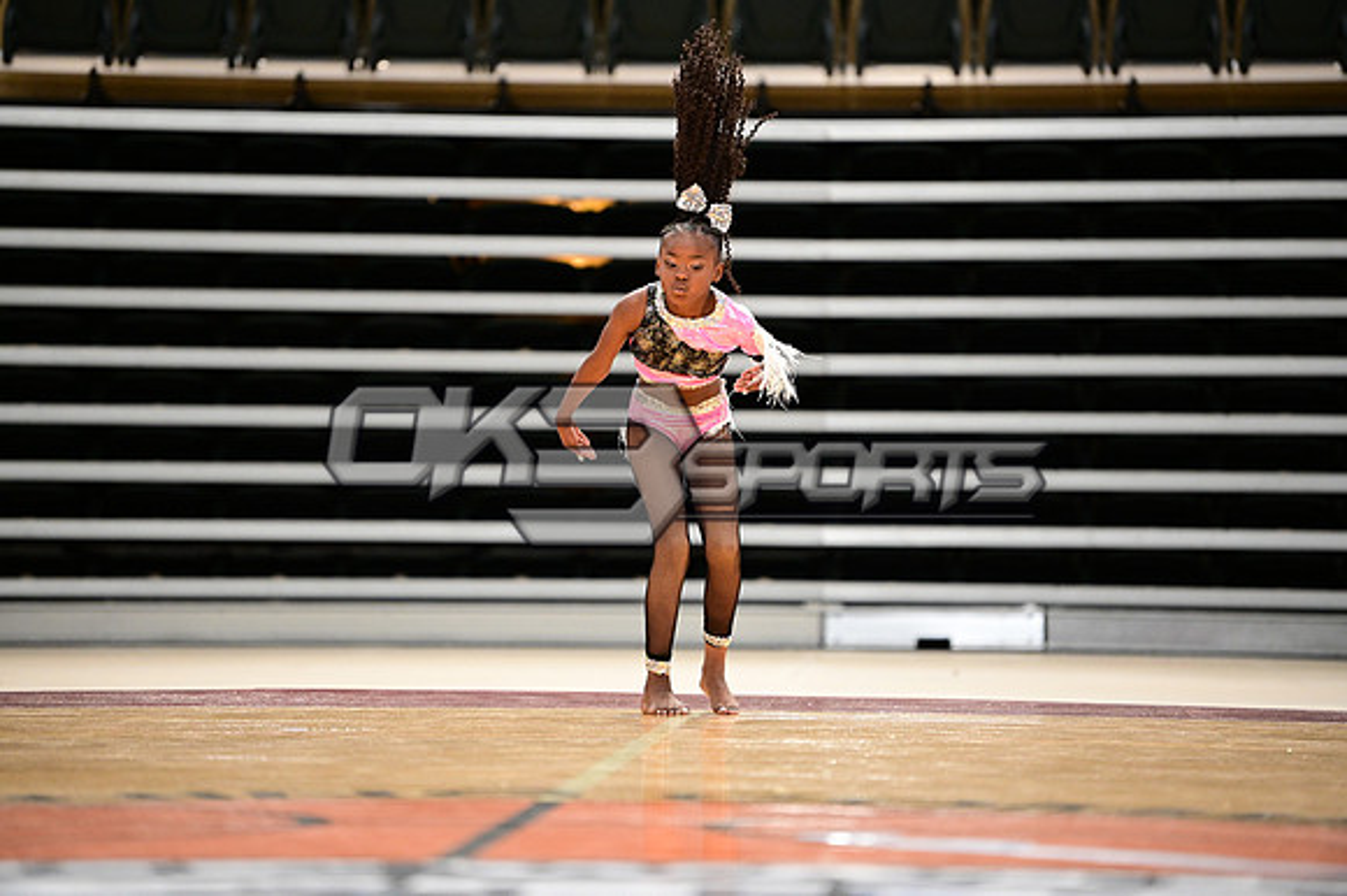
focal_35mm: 200
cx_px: 674
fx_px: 7479
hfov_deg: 10.3
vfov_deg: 6.9
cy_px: 448
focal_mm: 200
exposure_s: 1/1000
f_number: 3.2
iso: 6400
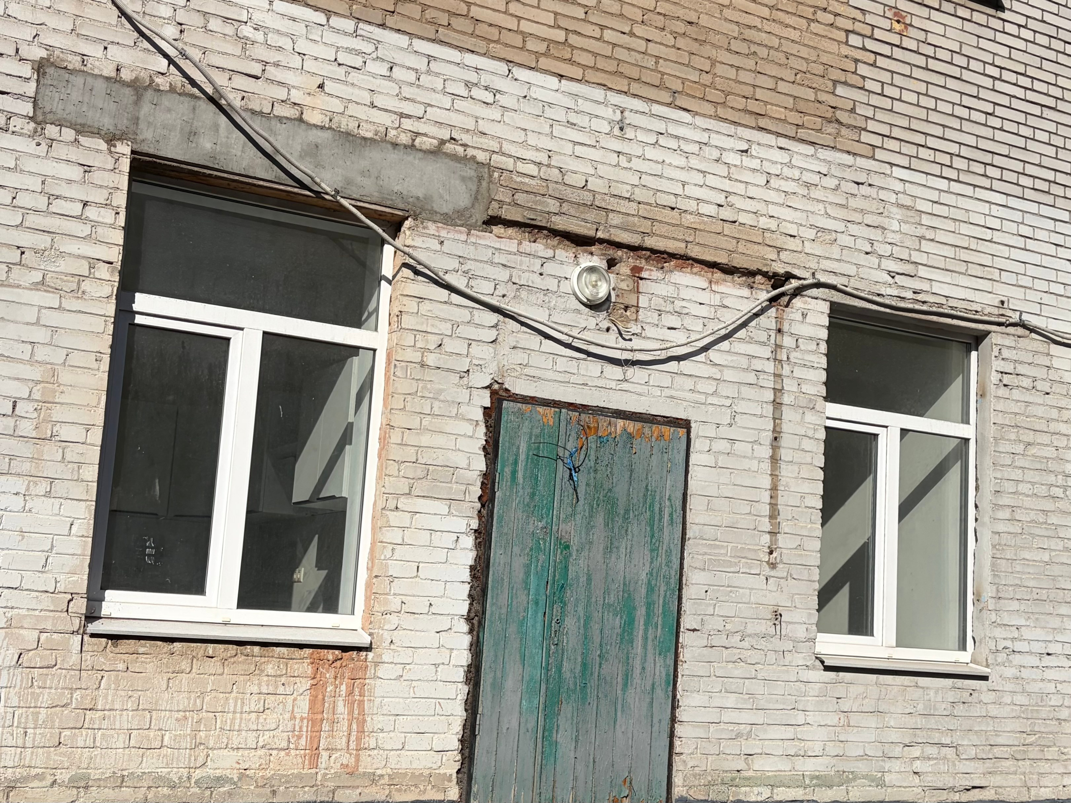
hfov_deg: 67.3
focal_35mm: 26
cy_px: 402
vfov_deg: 53.1
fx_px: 804
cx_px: 536
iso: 50
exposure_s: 1/10101
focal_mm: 5.96
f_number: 1.6
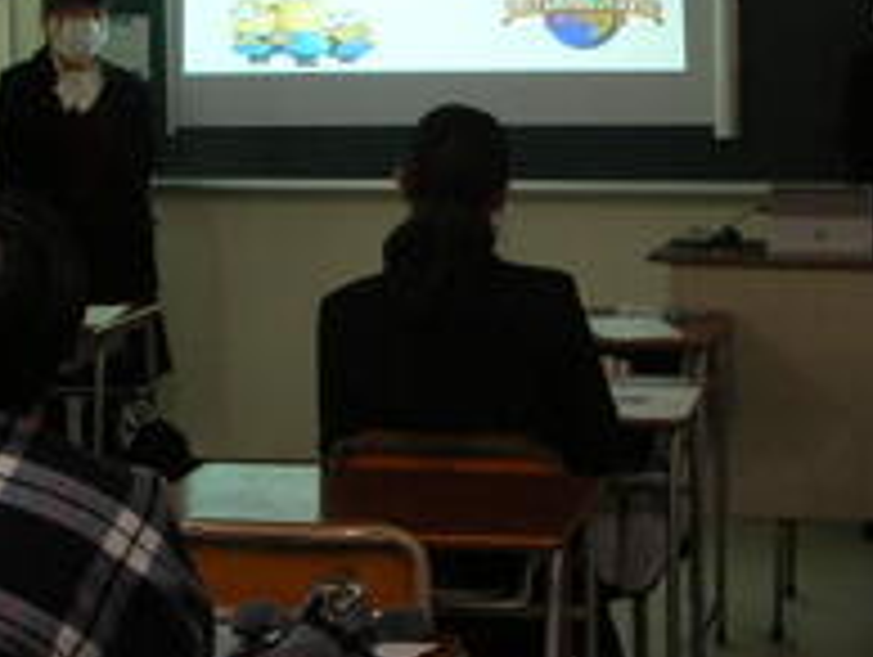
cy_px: 108
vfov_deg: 14.0
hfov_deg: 18.6
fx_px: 2651
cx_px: 634
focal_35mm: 105
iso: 50
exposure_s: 1/16.7
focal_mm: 8.5
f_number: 3.3
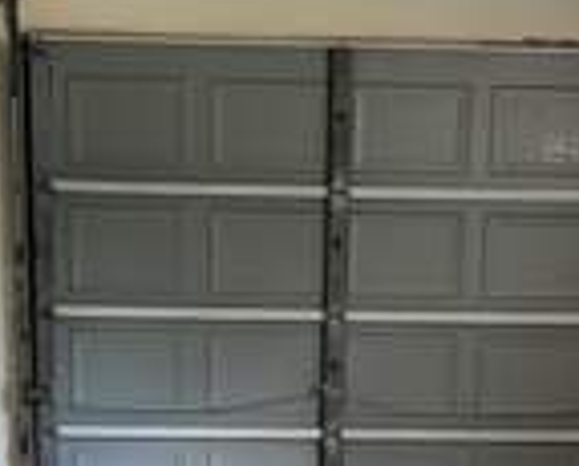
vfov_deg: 17.7
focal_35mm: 85
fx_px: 1460
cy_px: 468
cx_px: 328
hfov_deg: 22.4
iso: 320
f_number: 1.6
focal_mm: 5.96
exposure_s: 1/60
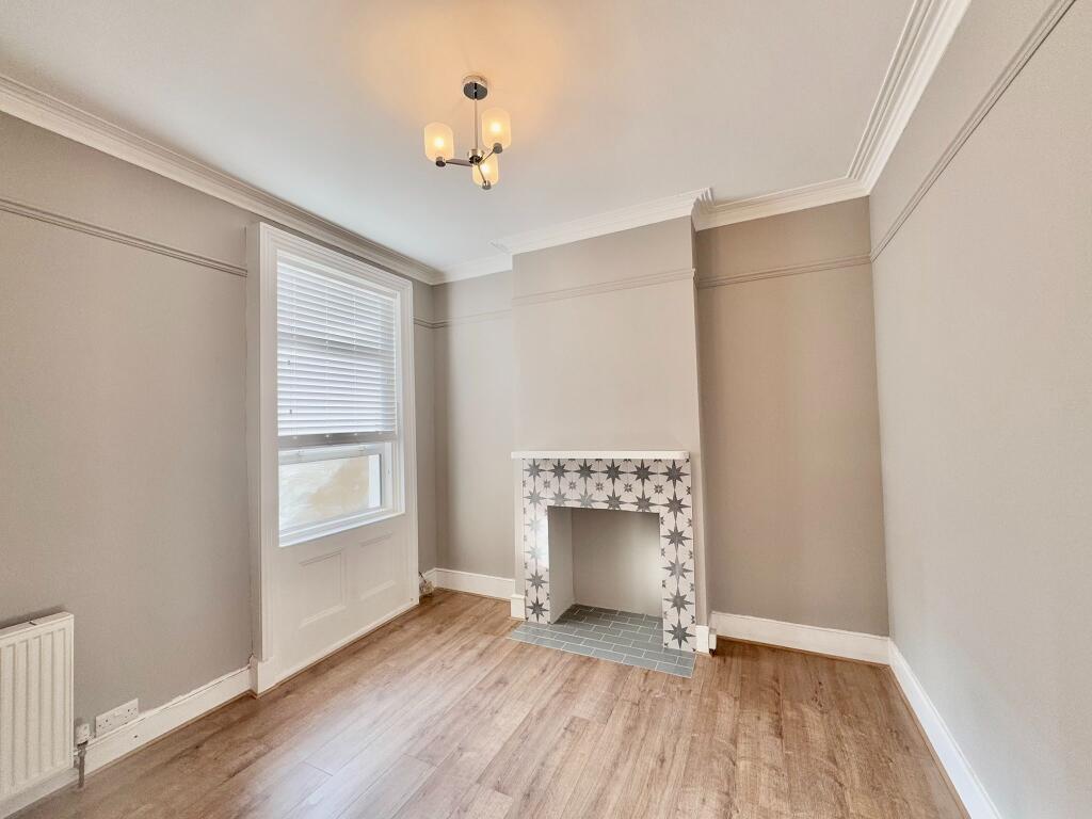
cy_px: 410
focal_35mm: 14
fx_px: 442
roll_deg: +0.9
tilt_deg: +1.4
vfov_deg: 85.7
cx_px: 546
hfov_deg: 102.1
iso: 64
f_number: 2.2
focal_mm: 2.22
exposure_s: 1/99
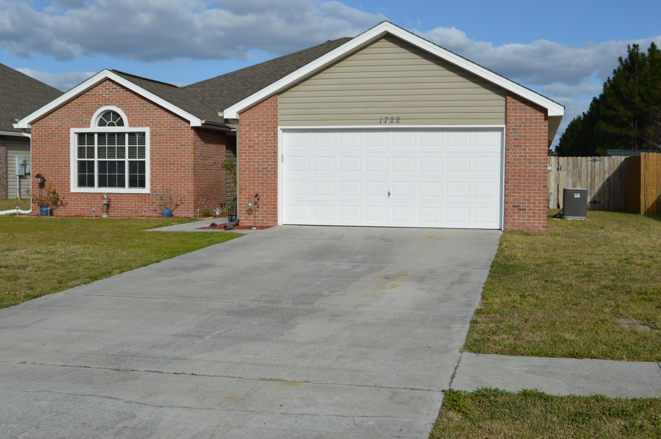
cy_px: 220
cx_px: 330
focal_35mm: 42
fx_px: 770
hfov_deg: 46.4
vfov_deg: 31.8
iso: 100
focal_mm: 28
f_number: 10
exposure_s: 1/400
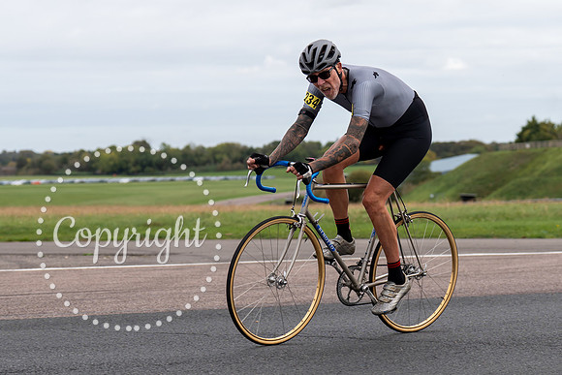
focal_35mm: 124
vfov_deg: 11.0
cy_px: 185
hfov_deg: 16.5
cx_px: 308
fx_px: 1940
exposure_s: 1/1000
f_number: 3.5
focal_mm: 70
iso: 125
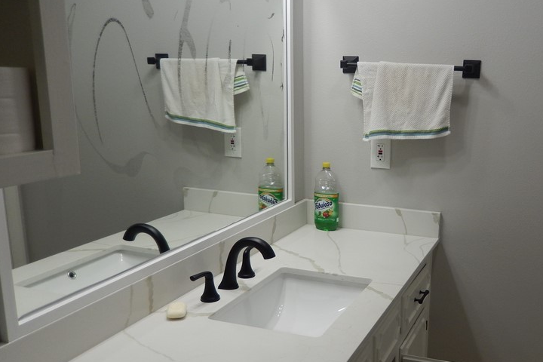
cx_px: 371
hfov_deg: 50.7
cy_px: 220
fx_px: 558
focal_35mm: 37
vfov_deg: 35.8
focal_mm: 4.5
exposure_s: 1/60
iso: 125
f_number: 3.4
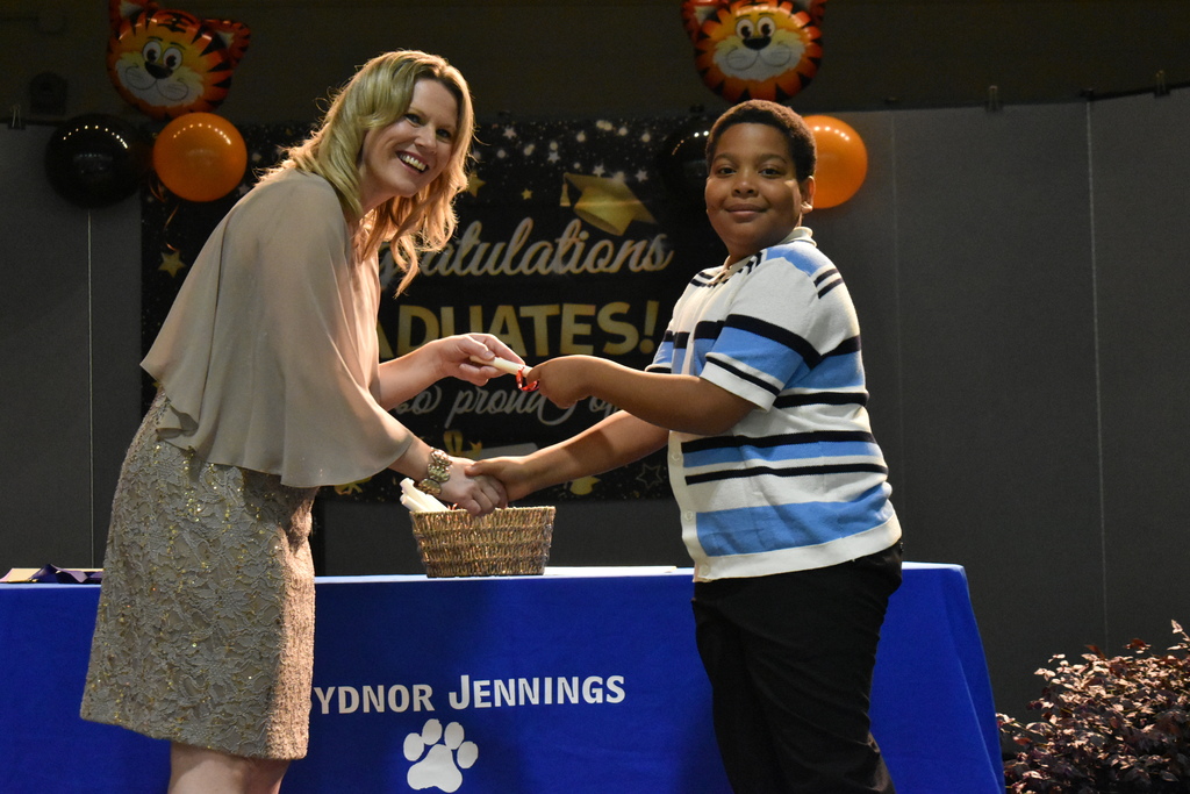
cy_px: 397
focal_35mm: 82
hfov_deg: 24.6
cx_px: 595
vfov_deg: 16.6
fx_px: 2727
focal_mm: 55
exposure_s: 1/160
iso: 6400
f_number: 6.3
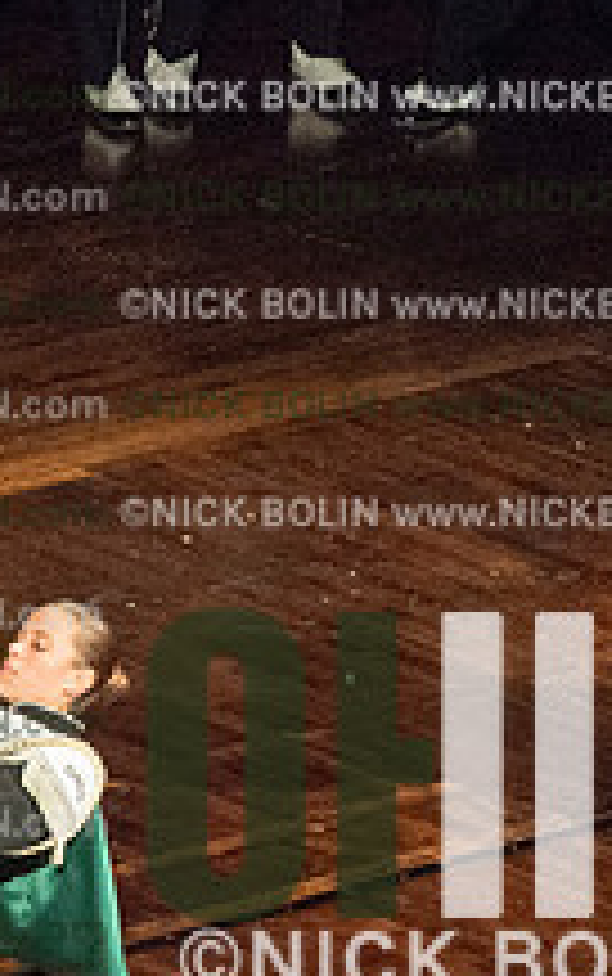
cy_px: 823
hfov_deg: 2.4
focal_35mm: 544
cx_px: 464
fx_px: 14489
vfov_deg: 3.9
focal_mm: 200
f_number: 5.6
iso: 8000
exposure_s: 1/500
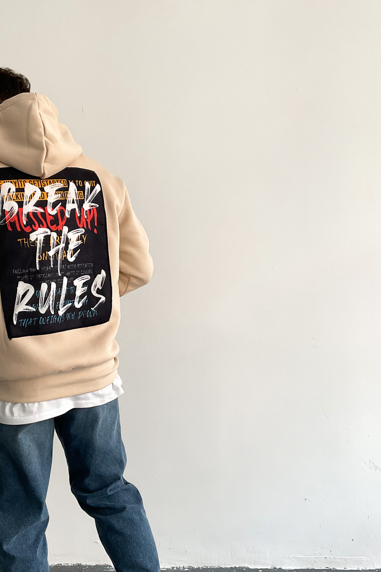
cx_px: 111
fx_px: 635
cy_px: 315
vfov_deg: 48.4
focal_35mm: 40
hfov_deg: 33.0
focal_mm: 3
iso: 50
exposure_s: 1/120
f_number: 1.8
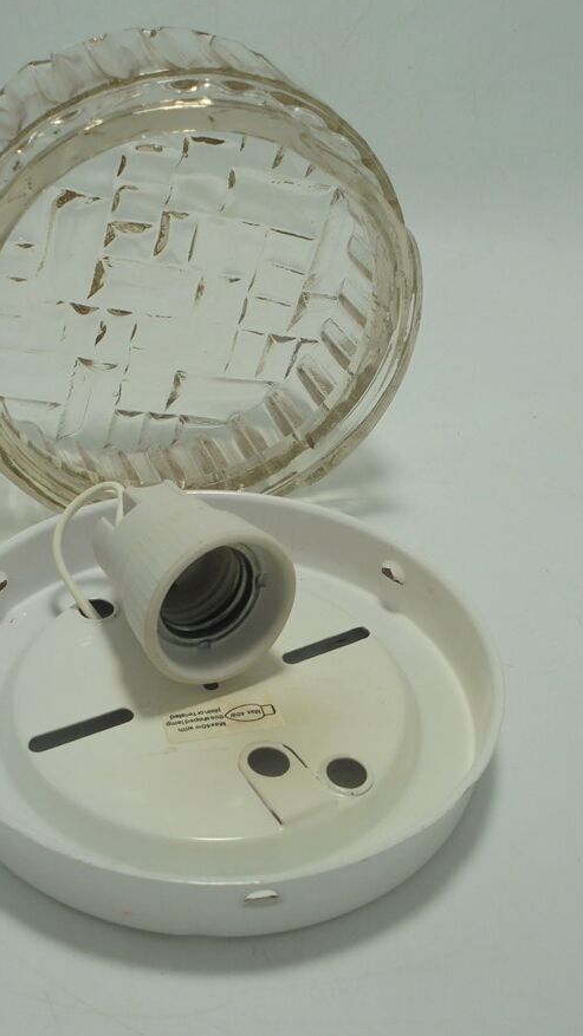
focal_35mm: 38
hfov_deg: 31.0
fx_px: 1045
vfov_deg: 52.8
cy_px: 508
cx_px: 209
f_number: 4
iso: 100
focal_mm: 6.1
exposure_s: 1/125
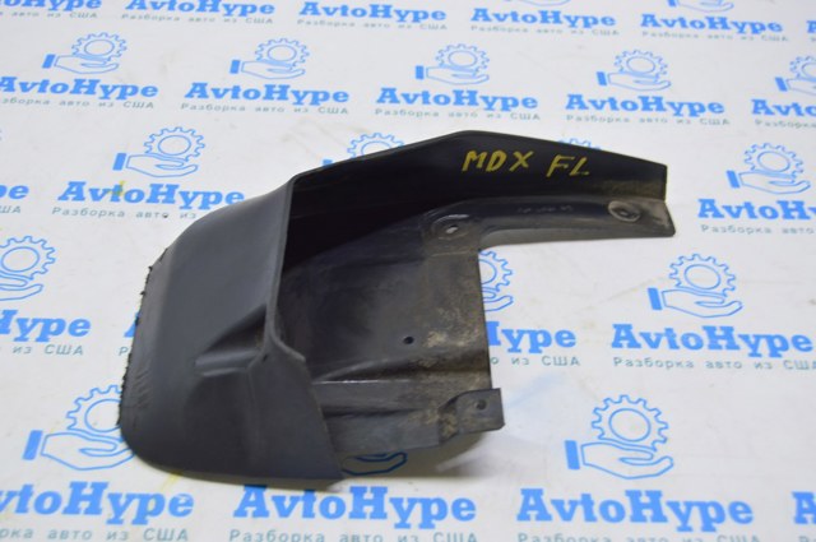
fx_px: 1019
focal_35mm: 45
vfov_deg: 29.8
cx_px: 408
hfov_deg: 43.7
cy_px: 271
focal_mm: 30
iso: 400
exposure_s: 1/20
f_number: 5.6
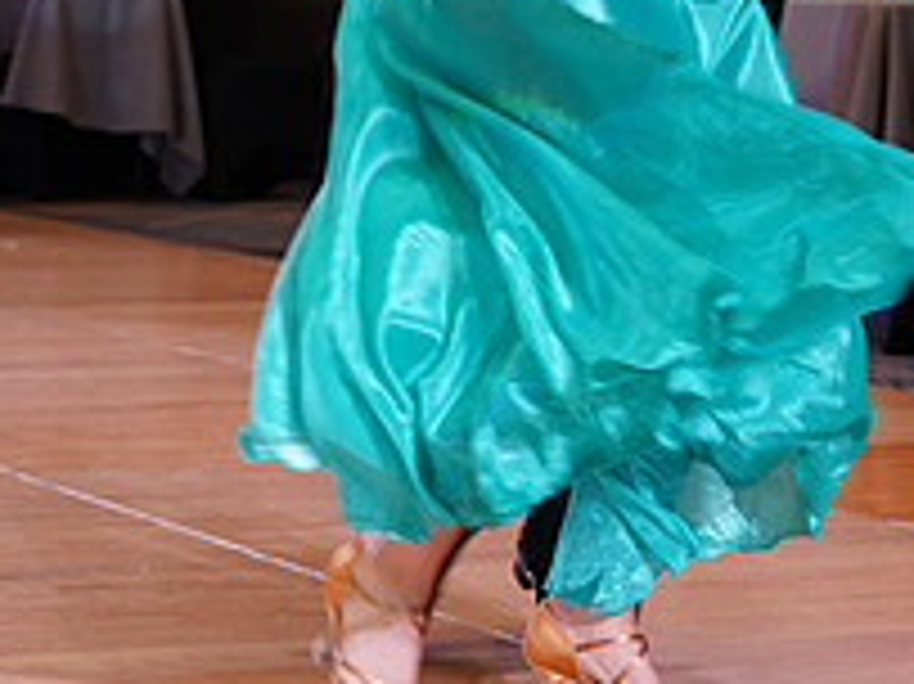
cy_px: -274
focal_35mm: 168
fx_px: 4433
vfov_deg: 8.7
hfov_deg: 11.7
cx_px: 714
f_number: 5
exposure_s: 1/125
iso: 1250
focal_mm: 61
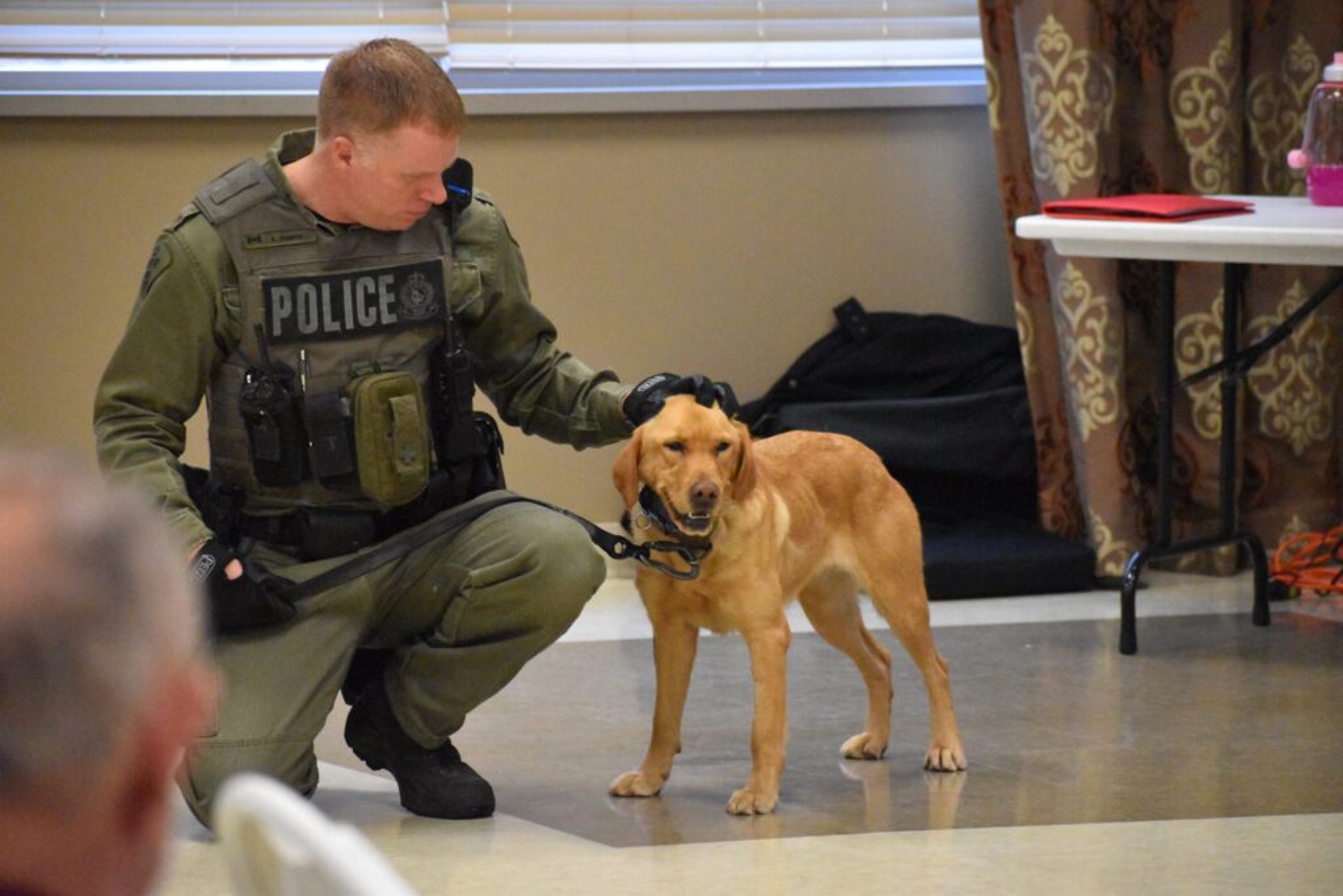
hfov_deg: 9.8
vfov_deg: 6.5
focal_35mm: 210
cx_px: 672
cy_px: 448
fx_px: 7835
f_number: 4.8
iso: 11400
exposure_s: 1/500
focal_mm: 140
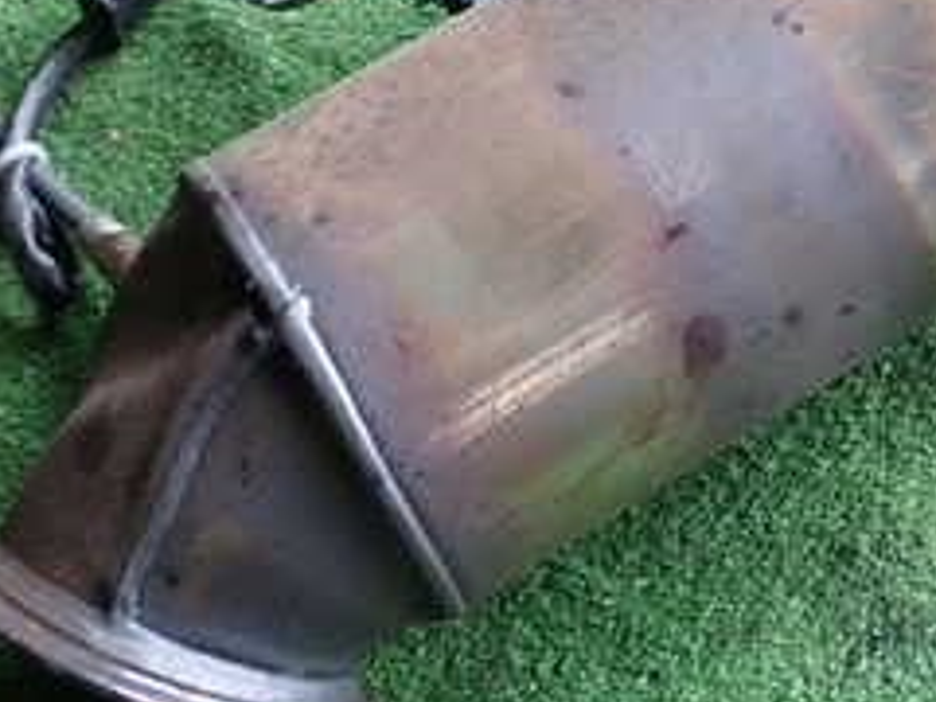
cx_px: 694
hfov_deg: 21.6
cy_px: 195
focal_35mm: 90
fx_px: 2434
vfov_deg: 16.3
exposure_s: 1/80
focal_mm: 6.37
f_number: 2.5
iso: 200
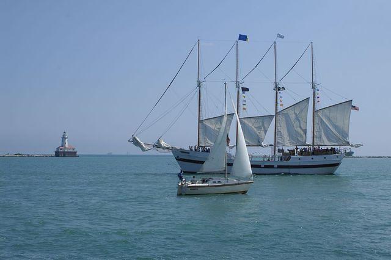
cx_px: 196
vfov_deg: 25.7
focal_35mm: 52
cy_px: 130
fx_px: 570
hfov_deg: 37.9
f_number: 13
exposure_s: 1/250
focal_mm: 35
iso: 100
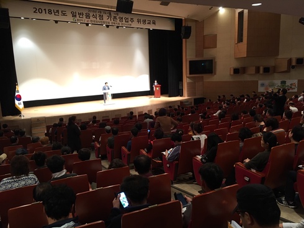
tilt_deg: -11.6
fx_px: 255
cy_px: 114
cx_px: 152
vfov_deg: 48.3
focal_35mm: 29
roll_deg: +2.0
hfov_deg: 61.6
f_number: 2.2
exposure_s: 1/30
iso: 125
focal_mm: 4.15
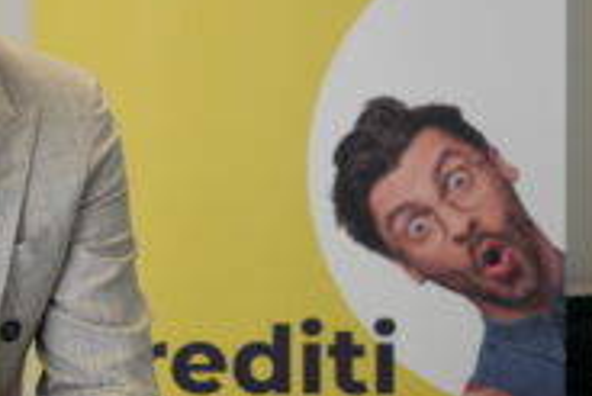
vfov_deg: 11.4
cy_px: 132
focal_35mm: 120
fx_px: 1975
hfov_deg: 16.6
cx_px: -51
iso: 800
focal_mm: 49
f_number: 5.6
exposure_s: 1/160
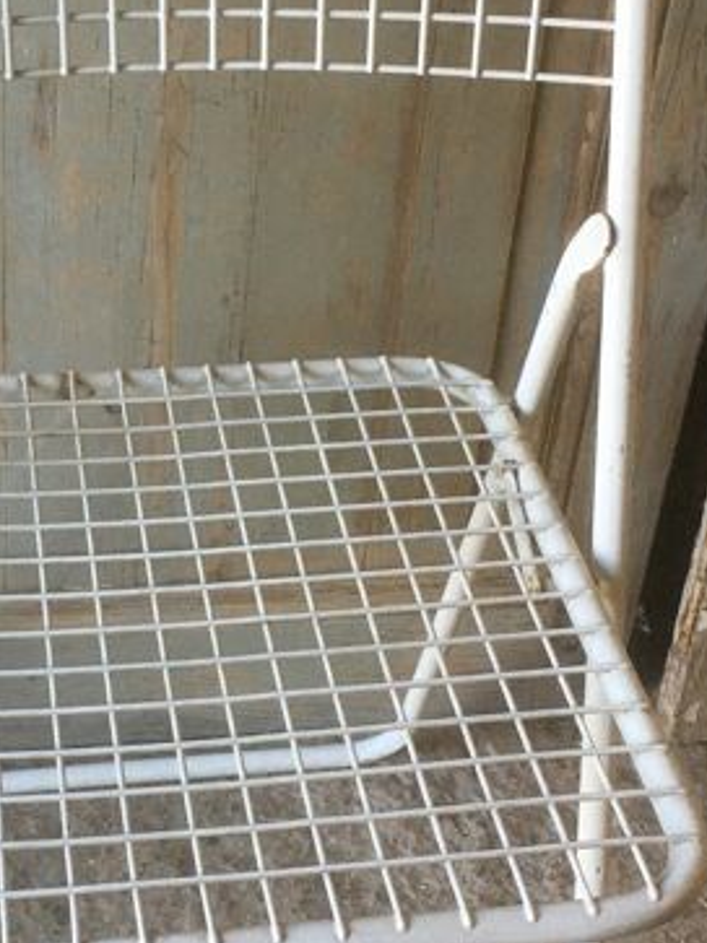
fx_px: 1744
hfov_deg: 22.7
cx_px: 195
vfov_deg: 30.3
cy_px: 507
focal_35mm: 64
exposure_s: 1/33
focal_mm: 4.15
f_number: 2.2
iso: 50
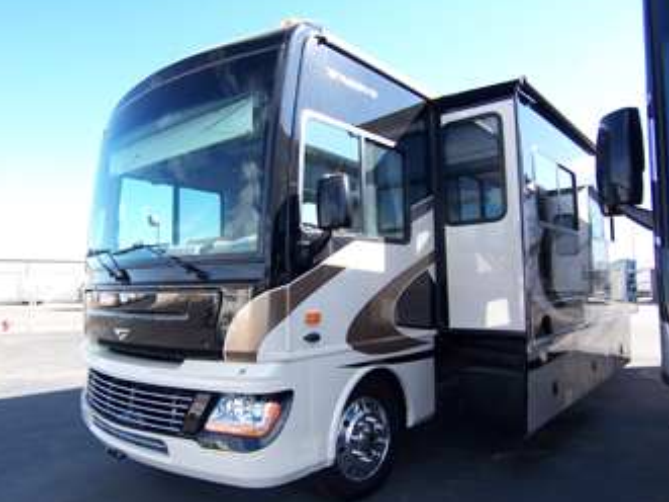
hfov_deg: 69.4
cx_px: 321
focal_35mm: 25
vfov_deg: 54.9
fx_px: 483
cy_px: 251
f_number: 2.8
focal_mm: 3.8
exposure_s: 1/250
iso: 64
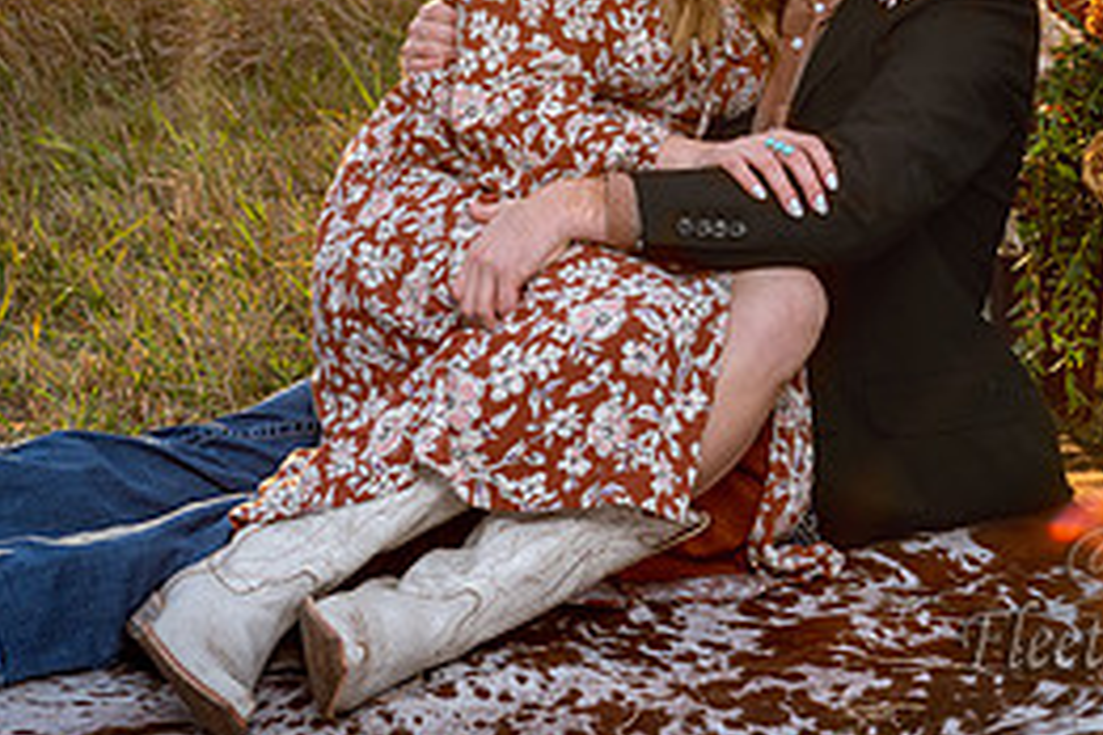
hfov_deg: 22.8
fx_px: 2727
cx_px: 642
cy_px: -61
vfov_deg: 15.0
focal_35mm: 89
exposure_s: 1/200
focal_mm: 40
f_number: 5
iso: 250
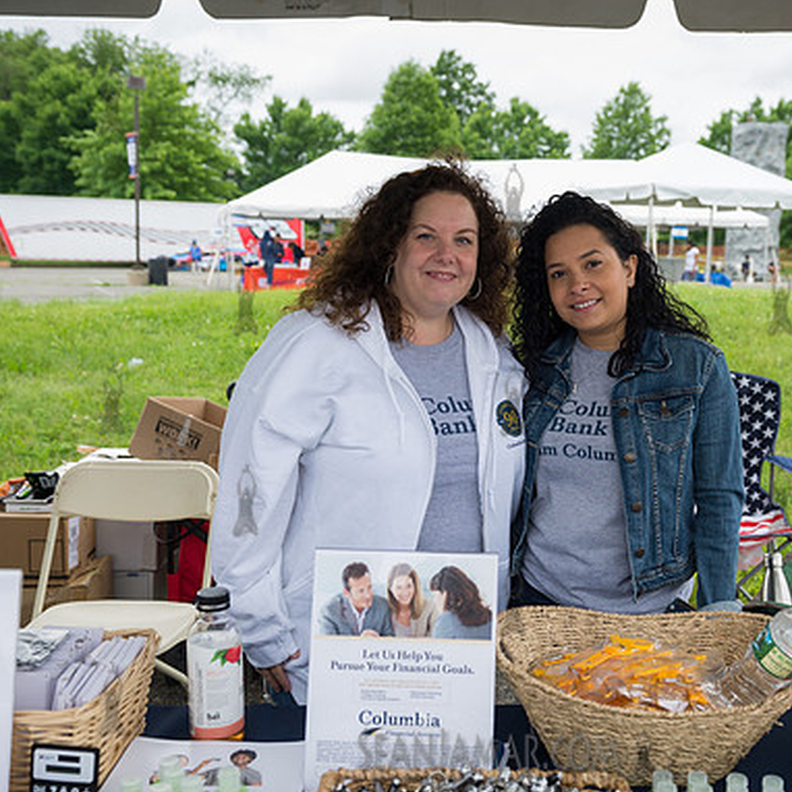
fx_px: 1035
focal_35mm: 40
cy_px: 399
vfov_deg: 41.9
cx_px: 512
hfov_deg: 41.4
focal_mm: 31
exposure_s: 1/400
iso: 200
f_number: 4.5
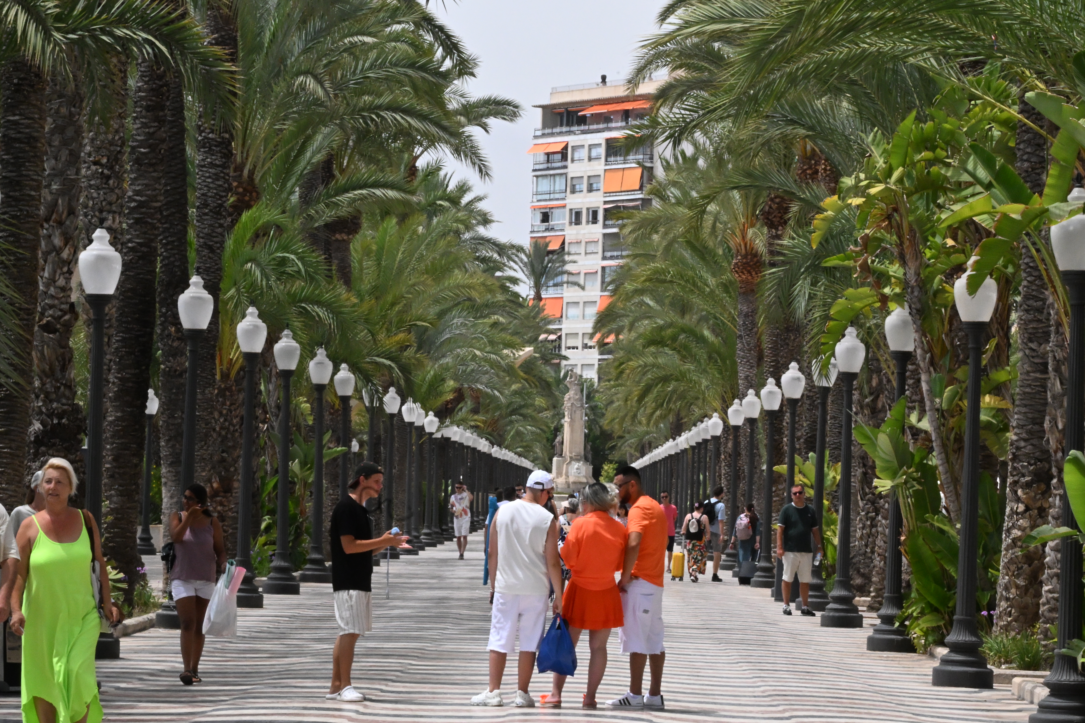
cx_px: 542
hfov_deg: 13.0
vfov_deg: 8.7
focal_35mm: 158
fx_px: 4747
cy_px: 362
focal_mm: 105
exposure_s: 1/200
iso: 3200
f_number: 36
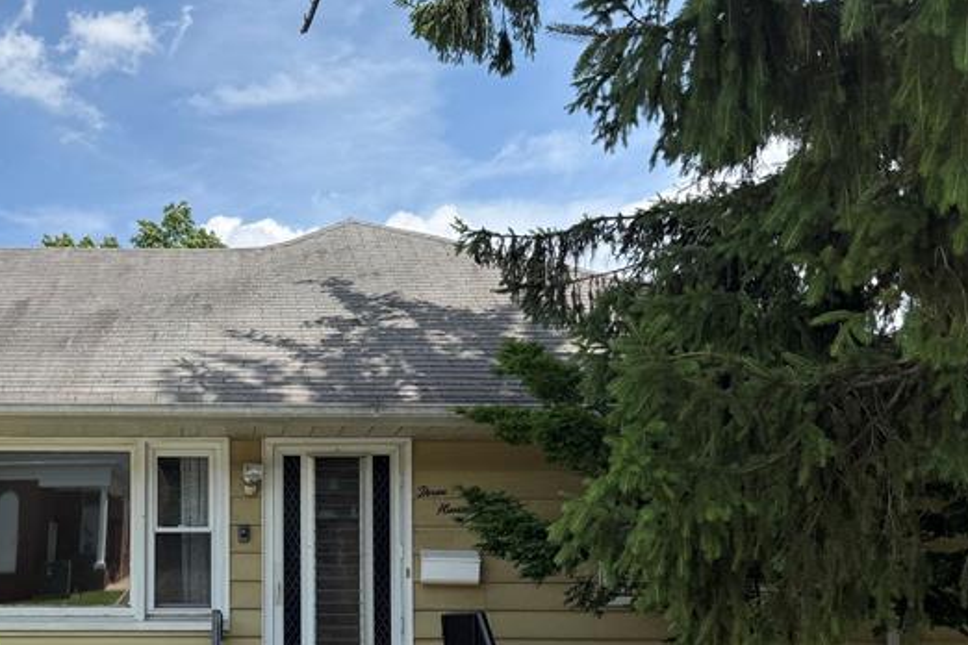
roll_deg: -0.7
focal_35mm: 49
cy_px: 560
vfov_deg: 26.7
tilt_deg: +4.5
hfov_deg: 39.2
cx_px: 237
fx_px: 1317
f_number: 1.78
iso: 100
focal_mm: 6.76
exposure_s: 1/3759
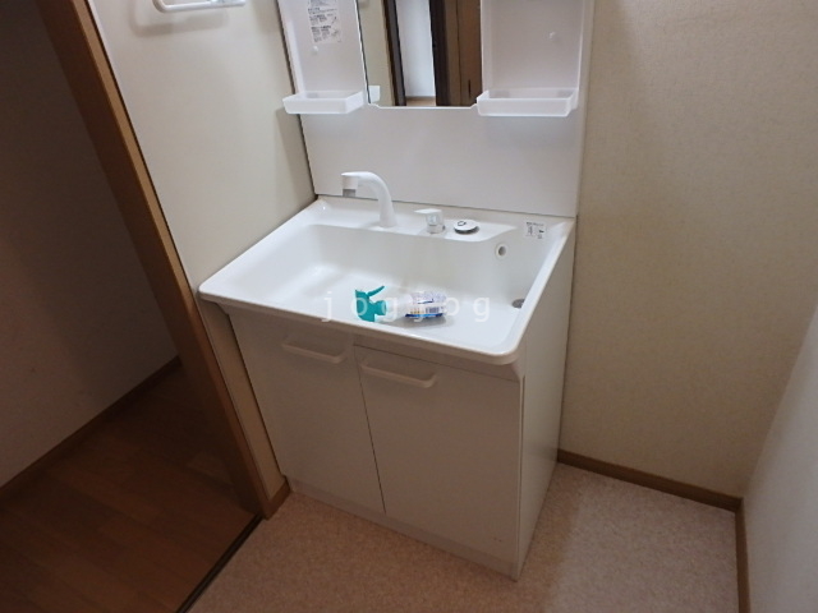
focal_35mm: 21
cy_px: 306
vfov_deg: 63.4
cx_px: 409
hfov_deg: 79.0
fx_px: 496
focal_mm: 3.7
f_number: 3.5
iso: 320
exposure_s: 1/30
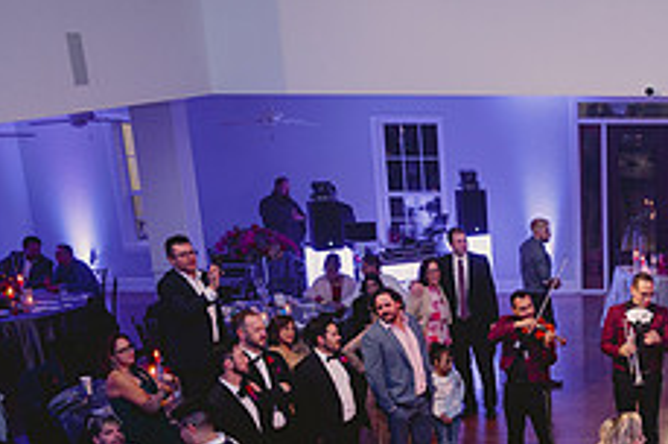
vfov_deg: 20.6
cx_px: 677
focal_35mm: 63
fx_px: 1167
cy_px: 479
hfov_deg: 29.7
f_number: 2.8
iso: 500
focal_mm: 24
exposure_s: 1/50
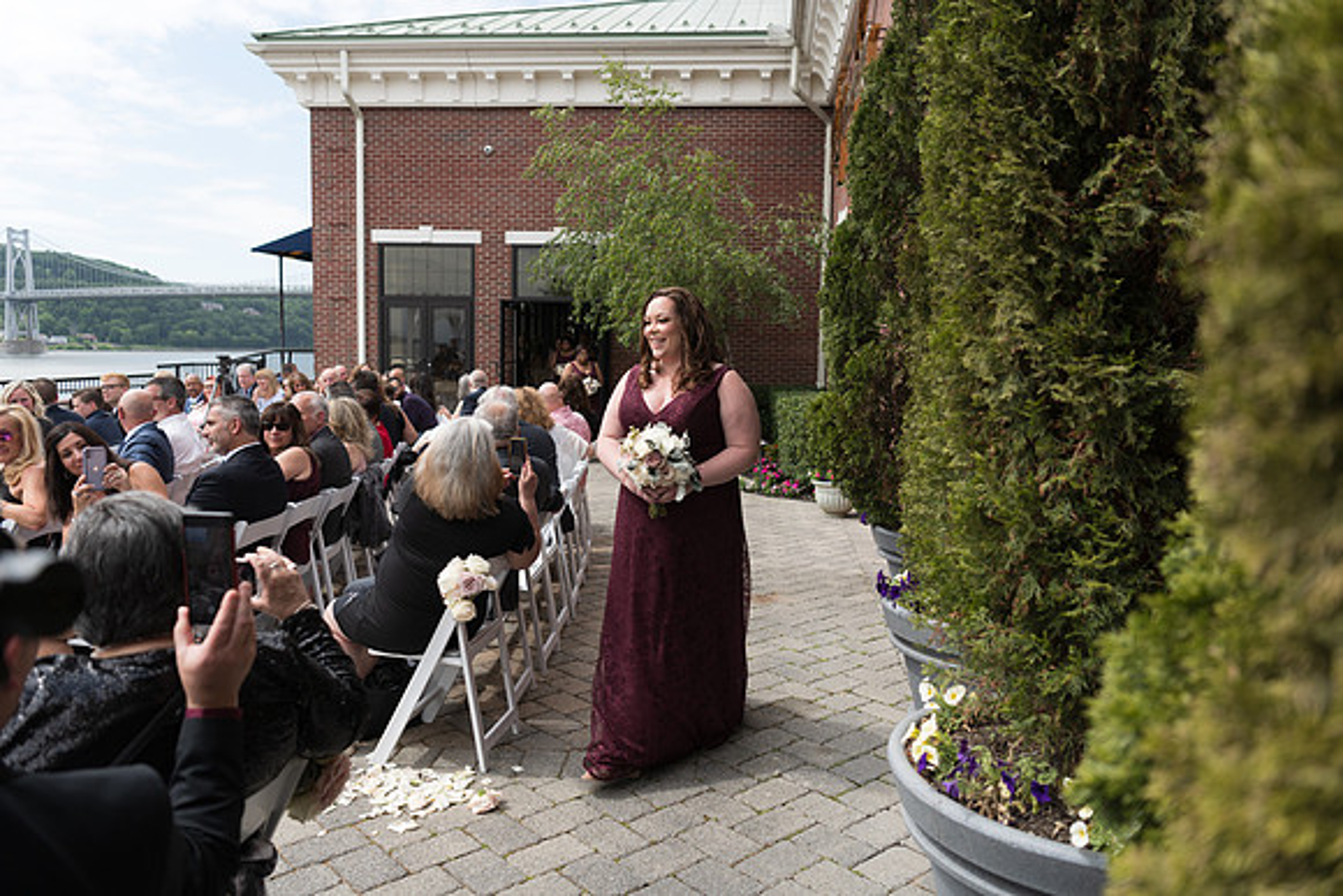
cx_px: 672
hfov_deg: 65.5
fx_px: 1045
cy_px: 448
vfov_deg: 46.4
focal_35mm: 28
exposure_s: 1/640
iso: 64
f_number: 2.8
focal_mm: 28
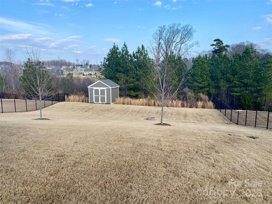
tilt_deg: -9.3
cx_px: 136
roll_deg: -0.3
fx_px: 204
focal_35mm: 26
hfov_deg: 67.3
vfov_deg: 53.1
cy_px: 102
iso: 32
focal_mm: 4.25
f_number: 1.8
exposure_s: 1/1585
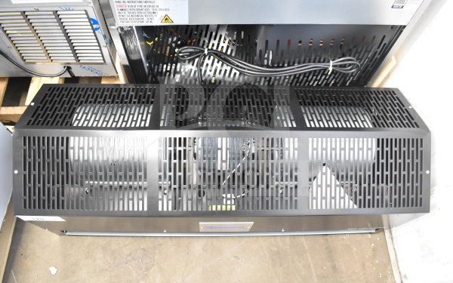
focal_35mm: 28
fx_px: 346
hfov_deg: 66.5
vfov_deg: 44.5
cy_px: 136
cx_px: 224
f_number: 3.5
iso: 2500
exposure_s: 1/30
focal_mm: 18
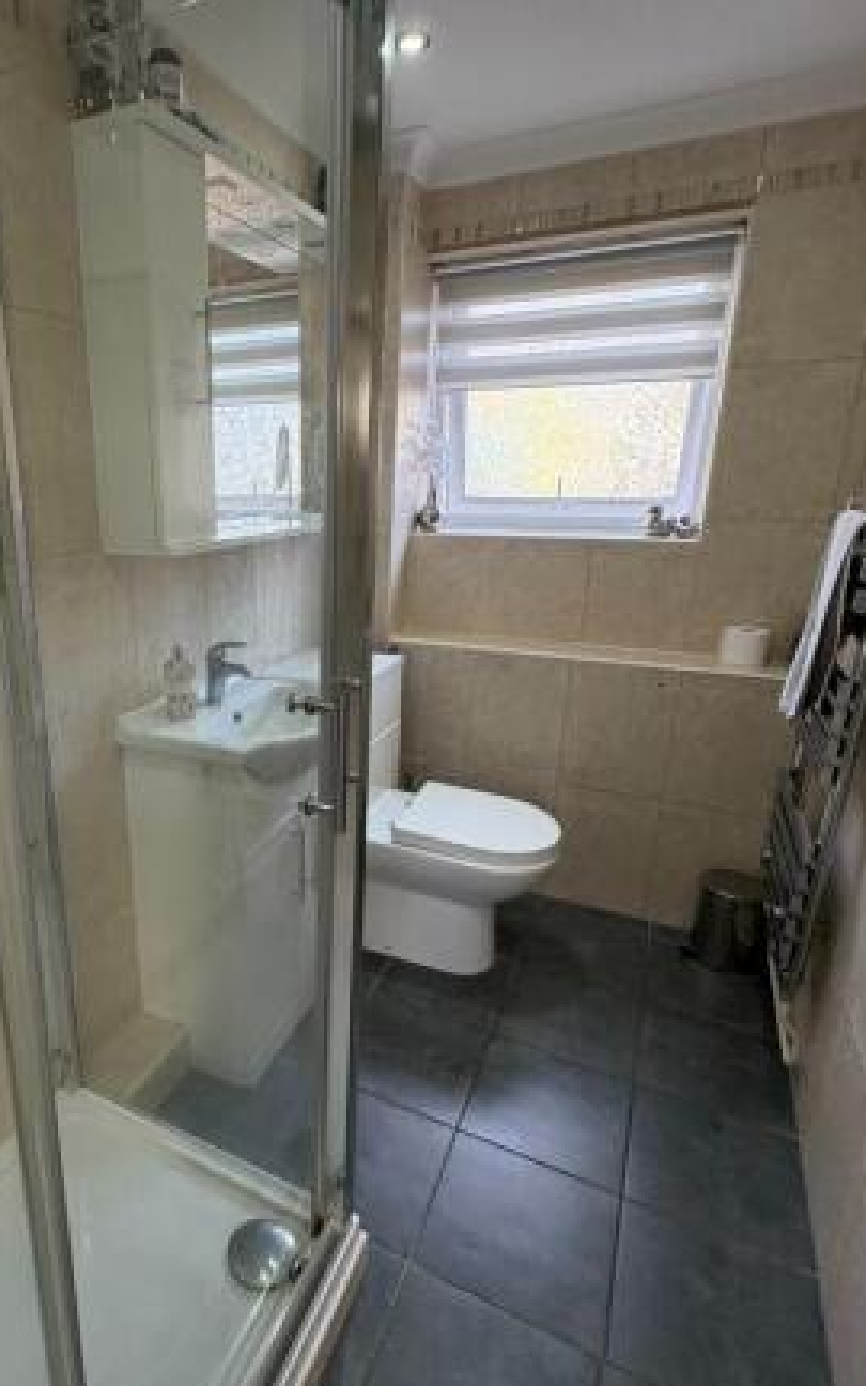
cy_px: 698
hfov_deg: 57.7
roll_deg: +1.1
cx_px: 258
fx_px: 755
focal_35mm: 20
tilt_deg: -17.4
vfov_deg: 85.1
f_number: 2.2
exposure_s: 1/97
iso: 250
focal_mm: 2.22
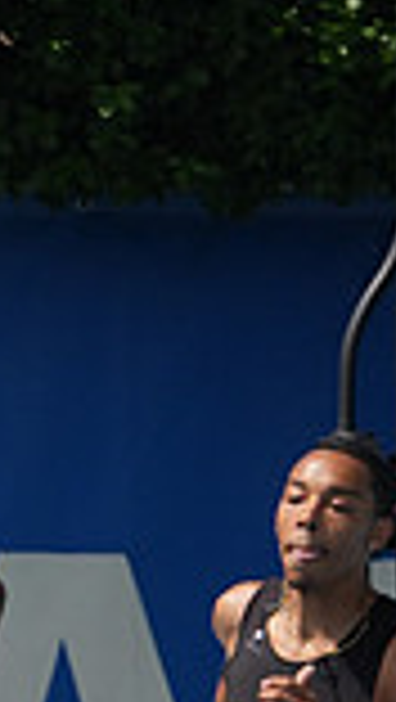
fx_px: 43643
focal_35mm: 2343
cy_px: 862
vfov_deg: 0.9
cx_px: -842
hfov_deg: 0.5
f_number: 6.3
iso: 500
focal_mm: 600
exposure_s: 1/2000
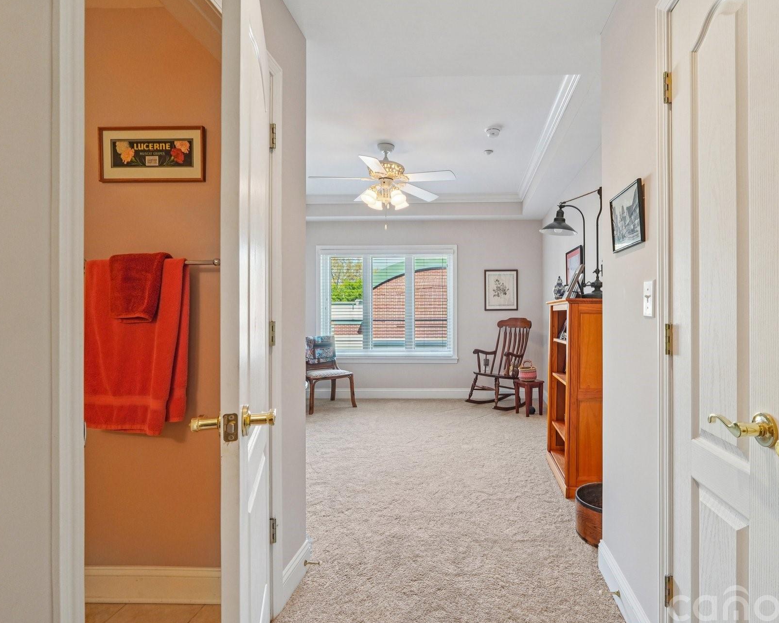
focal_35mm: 18
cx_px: 462
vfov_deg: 73.8
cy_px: 313
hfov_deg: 85.4
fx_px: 415
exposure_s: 1/10
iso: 400
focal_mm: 10
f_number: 8
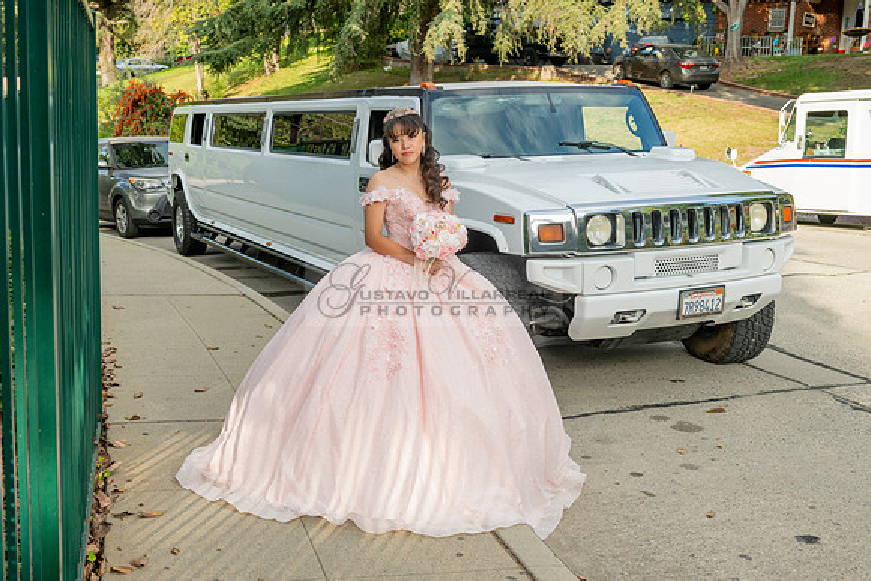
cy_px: 290
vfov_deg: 33.2
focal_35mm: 40
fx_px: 976
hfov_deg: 48.0
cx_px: 383
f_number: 6.3
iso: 160
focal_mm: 36
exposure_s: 1/250
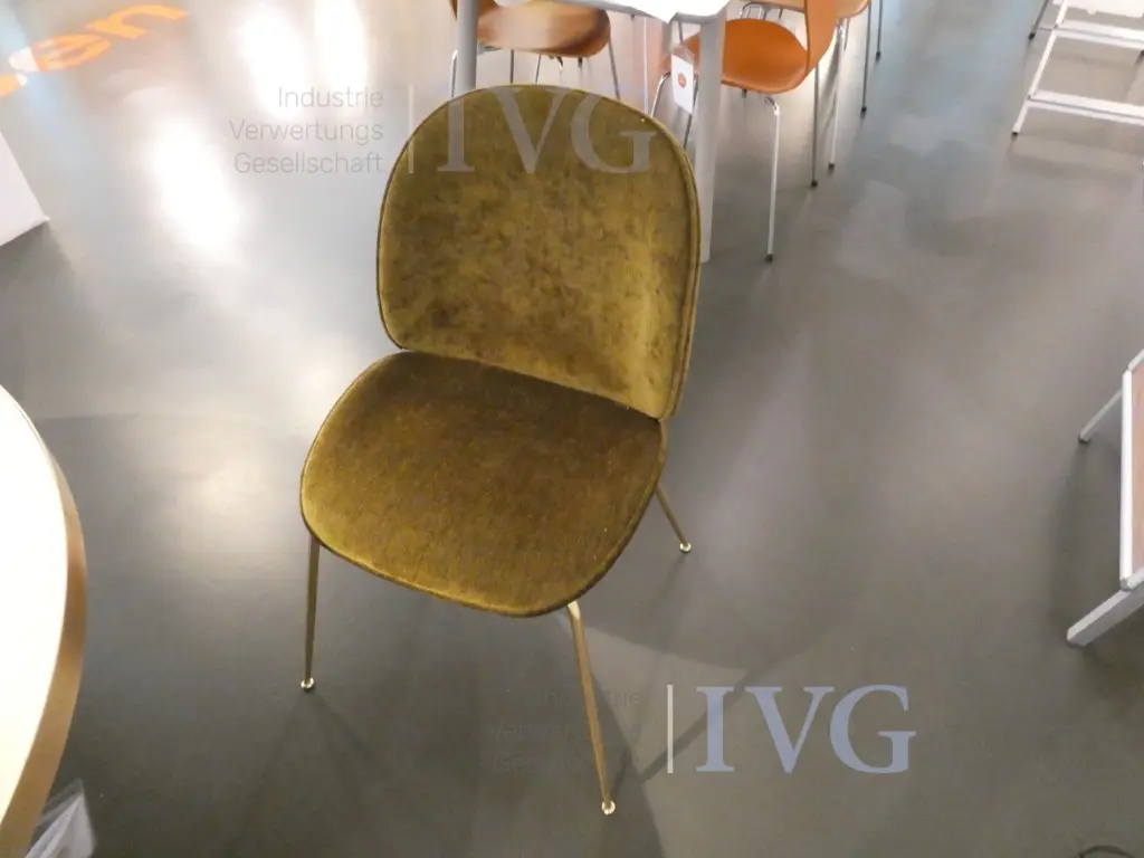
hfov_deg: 71.6
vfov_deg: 56.8
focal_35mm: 24
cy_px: 429
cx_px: 572
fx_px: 793
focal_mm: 4.3
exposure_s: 1/30
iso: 1600
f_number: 3.3
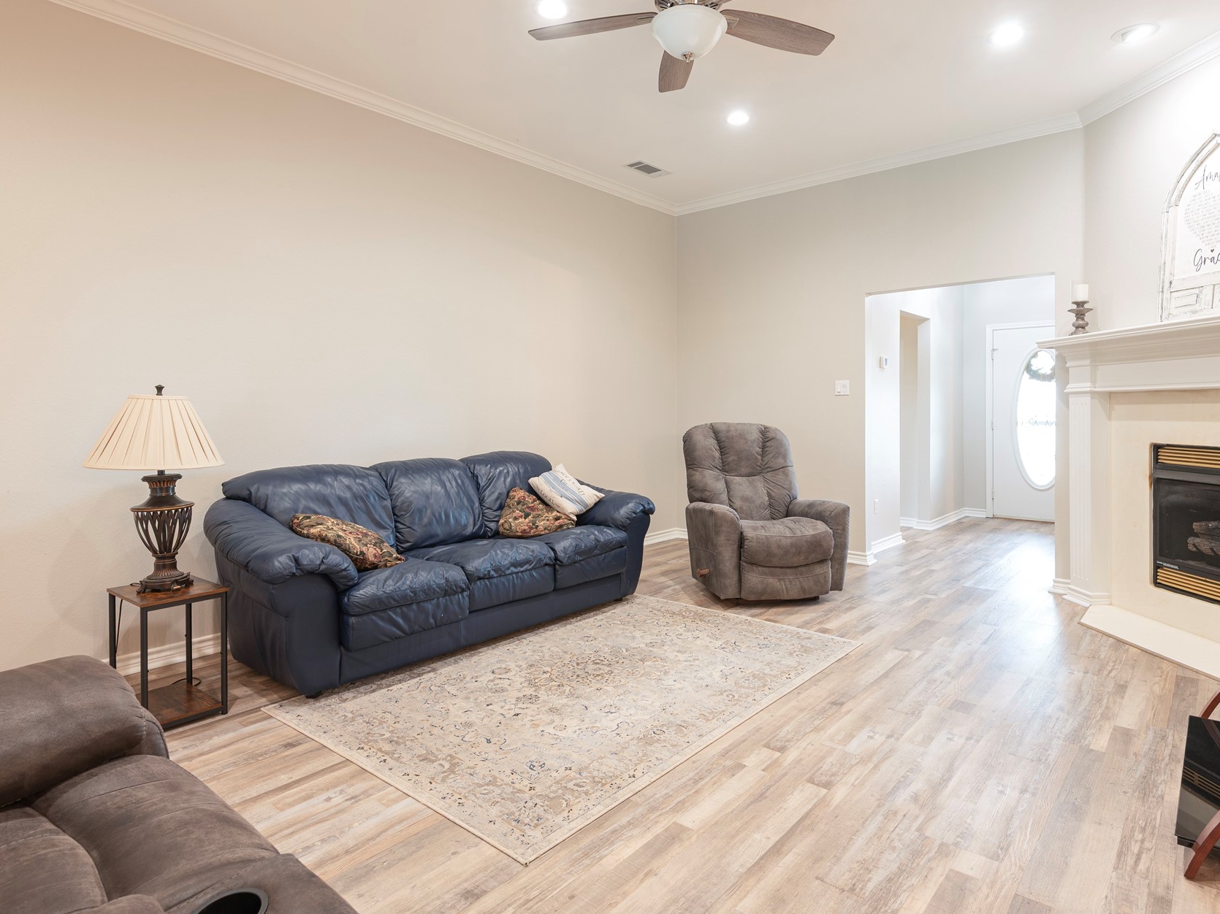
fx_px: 705
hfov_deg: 81.7
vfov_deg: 65.8
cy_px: 413
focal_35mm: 20
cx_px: 639
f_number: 7.1
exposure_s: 1
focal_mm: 16
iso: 100
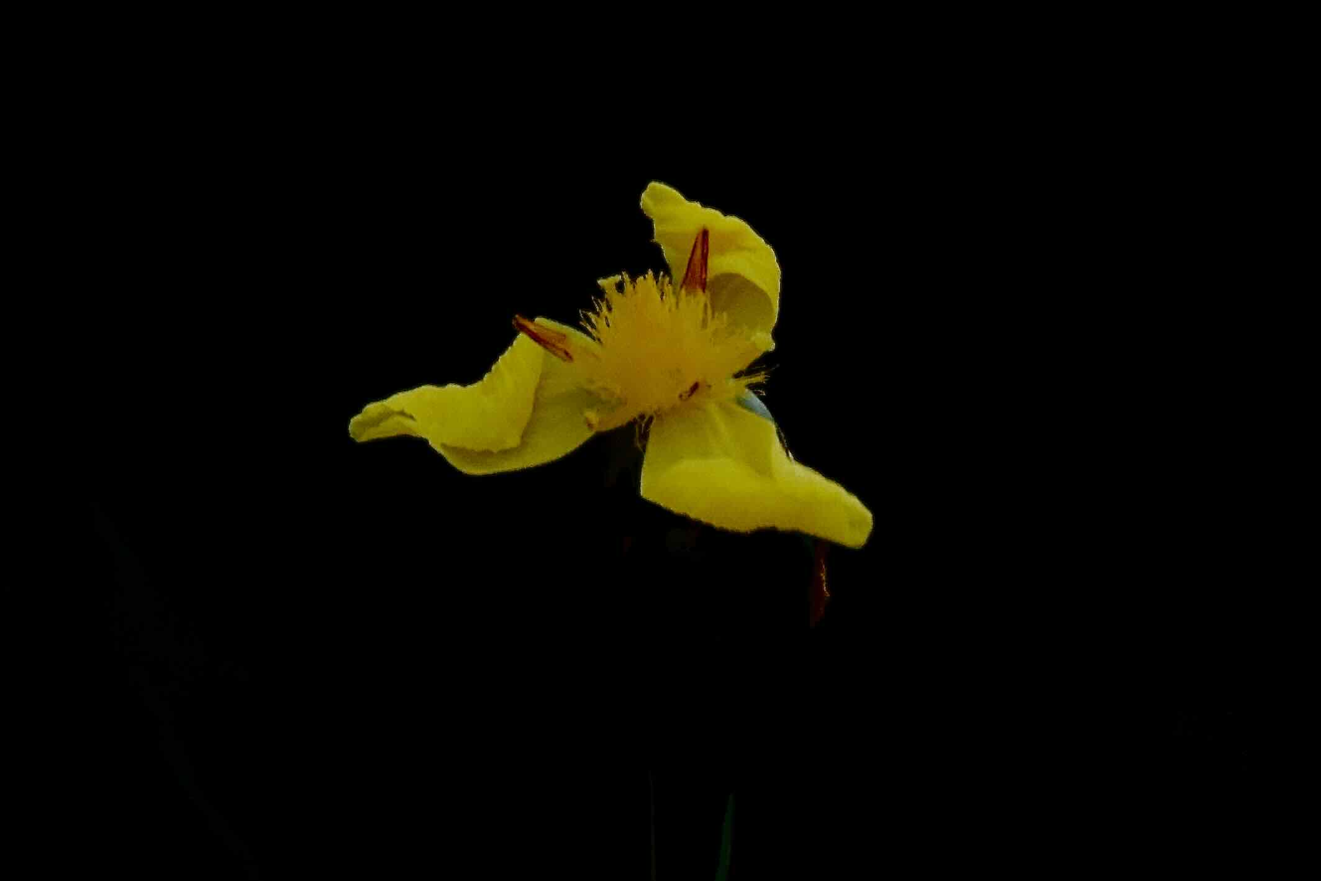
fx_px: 30271
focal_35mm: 825
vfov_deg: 1.7
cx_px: 660
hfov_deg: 2.5
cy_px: 440
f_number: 7.1
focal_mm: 550
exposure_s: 1/3200
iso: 3200
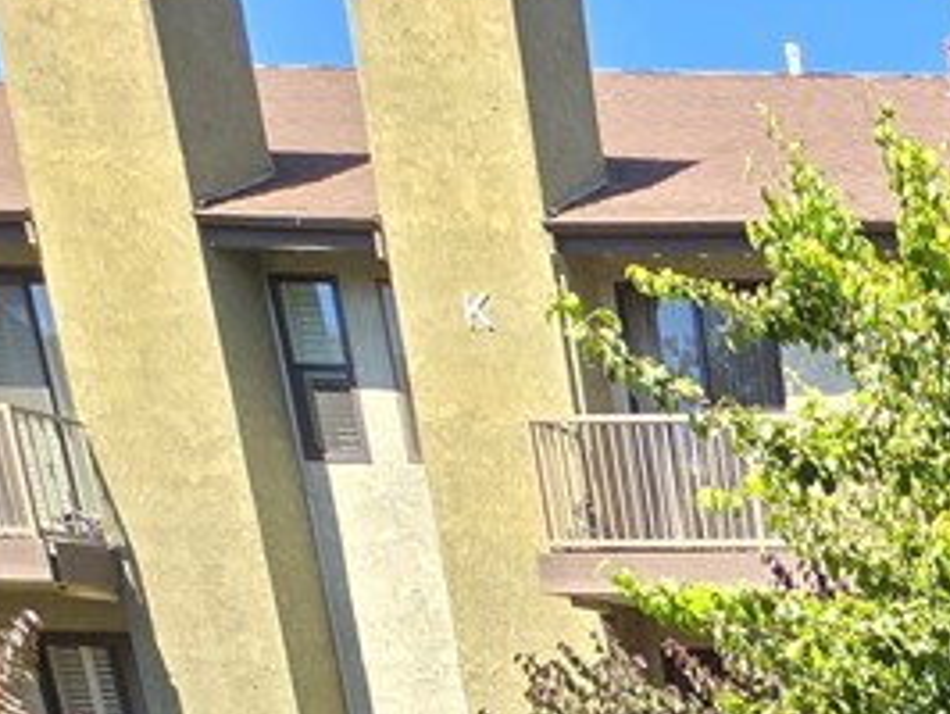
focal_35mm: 50
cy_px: 1203
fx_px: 1373
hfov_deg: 25.1
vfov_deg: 21.6
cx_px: 1536
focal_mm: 2.2
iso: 50
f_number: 2.2
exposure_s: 1/425
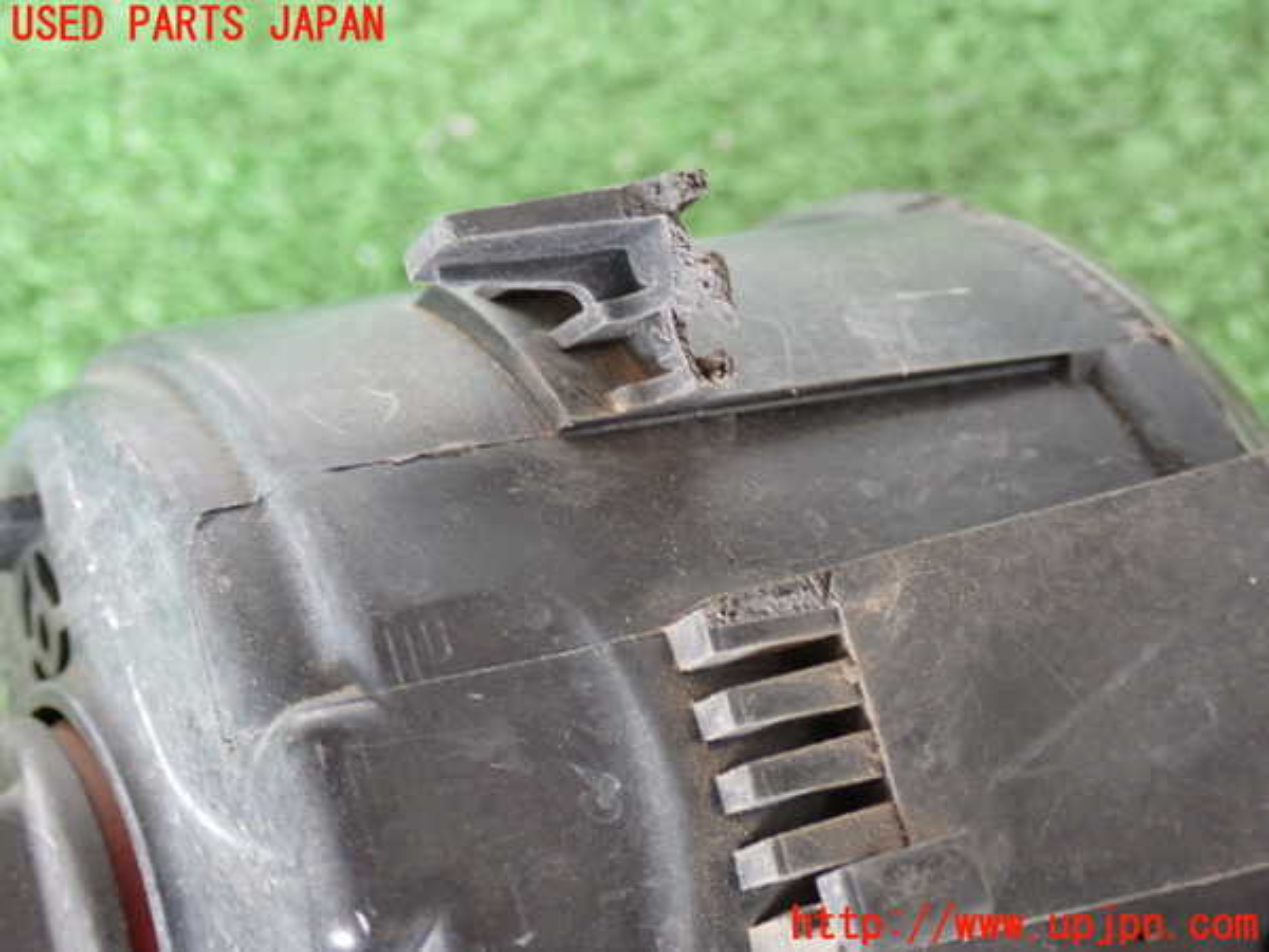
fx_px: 2273
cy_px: 476
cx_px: 634
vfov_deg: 23.7
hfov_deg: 31.2
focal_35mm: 62
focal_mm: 11.09
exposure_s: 1/20
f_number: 3.6
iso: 800
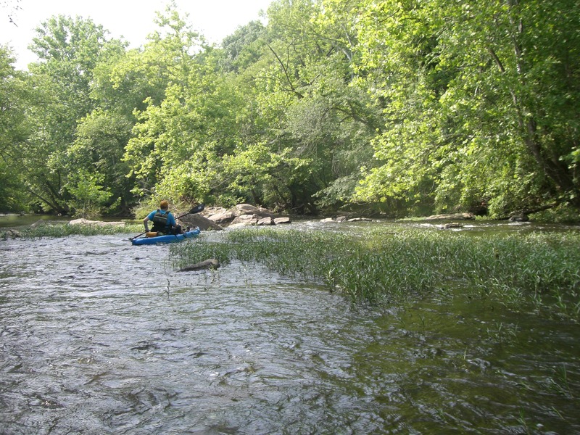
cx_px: 290
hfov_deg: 49.0
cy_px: 218
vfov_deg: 37.7
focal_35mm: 38
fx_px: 637
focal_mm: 6.2
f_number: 4.3
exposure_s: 1/160
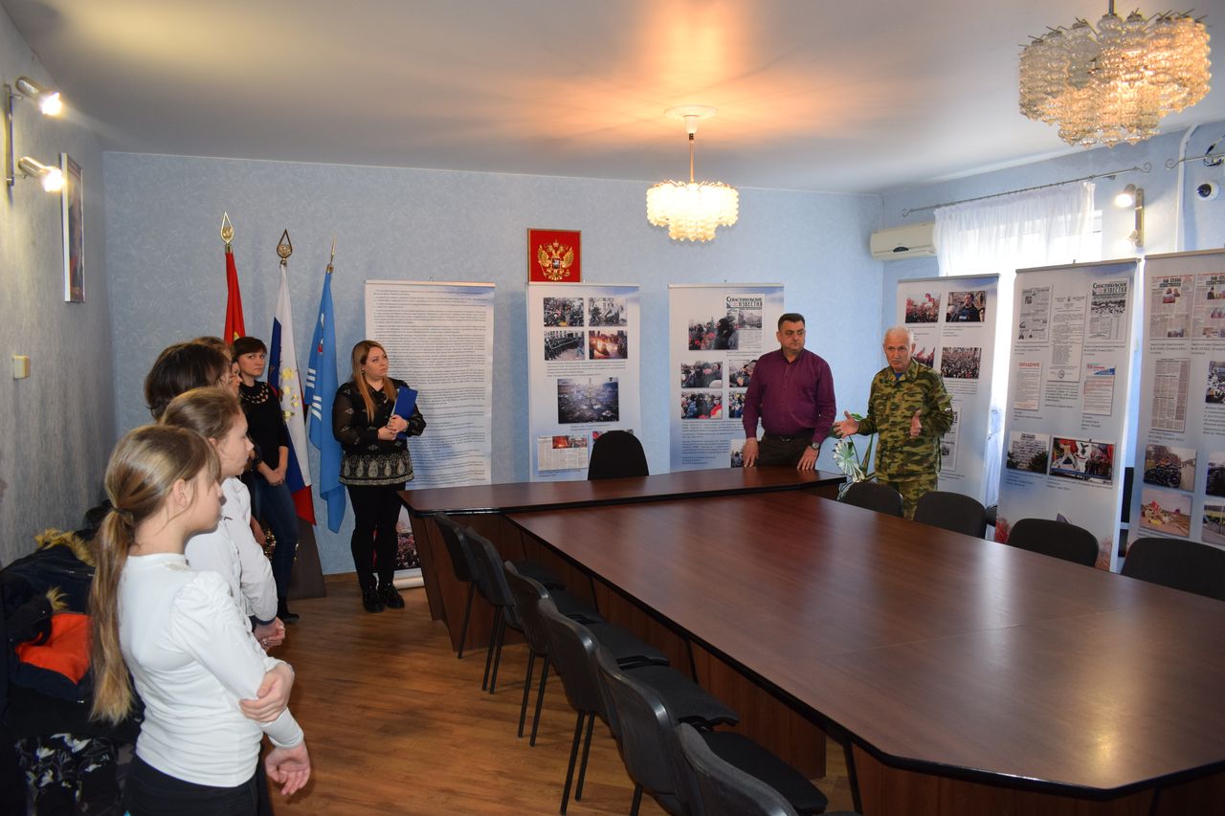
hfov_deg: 67.4
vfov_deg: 47.9
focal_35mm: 27
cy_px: 408
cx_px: 612
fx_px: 919
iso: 800
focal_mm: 18
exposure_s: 1/100
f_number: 5
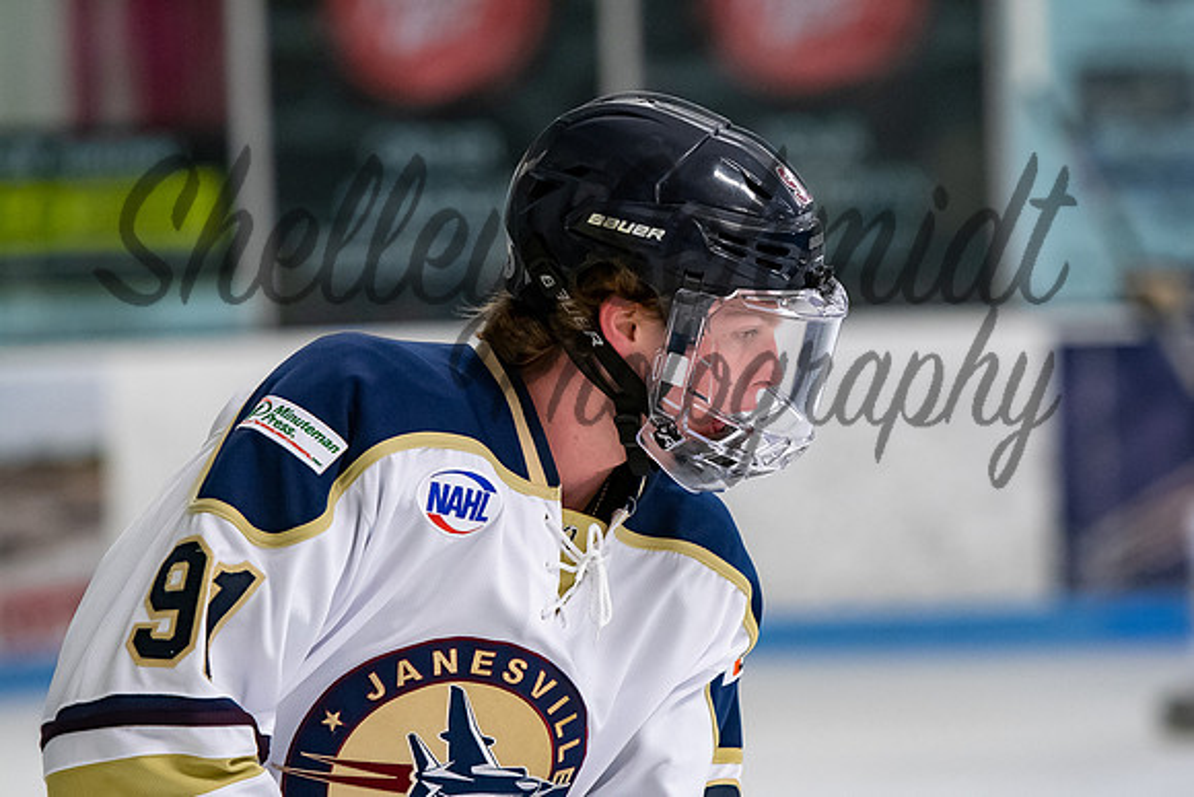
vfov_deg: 4.7
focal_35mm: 291
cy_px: 413
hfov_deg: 7.1
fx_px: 9648
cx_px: 672
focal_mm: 170
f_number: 3.2
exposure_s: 1/800
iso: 2500
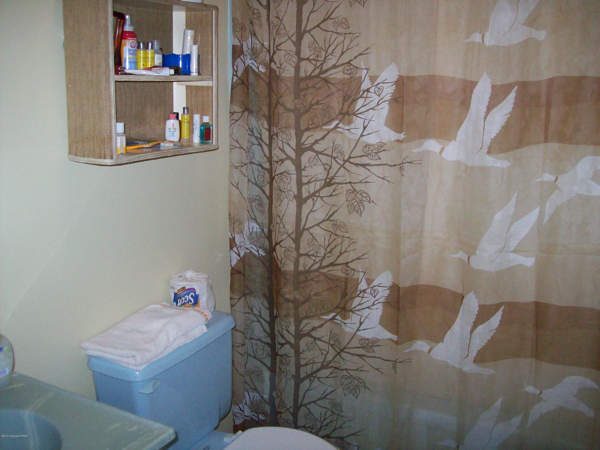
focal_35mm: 36
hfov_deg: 51.4
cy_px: 225
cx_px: 300
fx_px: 624
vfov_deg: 39.7
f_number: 2.7
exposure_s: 1/64
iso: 200
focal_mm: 6
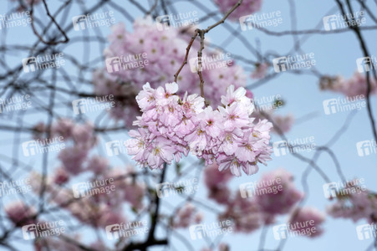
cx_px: 188
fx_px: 785
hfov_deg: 27.0
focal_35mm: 75
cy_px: 126
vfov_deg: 18.2
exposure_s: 1/160
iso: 160
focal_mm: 75
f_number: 8
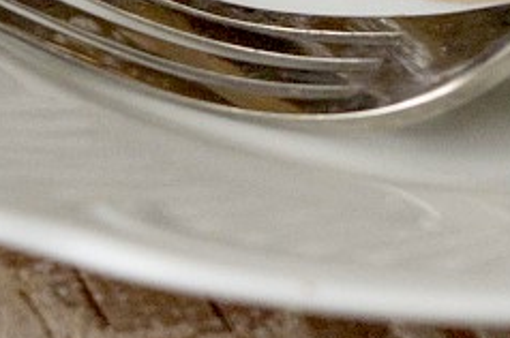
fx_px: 4570
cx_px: 814
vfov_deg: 4.2
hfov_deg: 6.3
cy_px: -274
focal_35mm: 323
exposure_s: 1/125
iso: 200
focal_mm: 50
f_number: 5.6
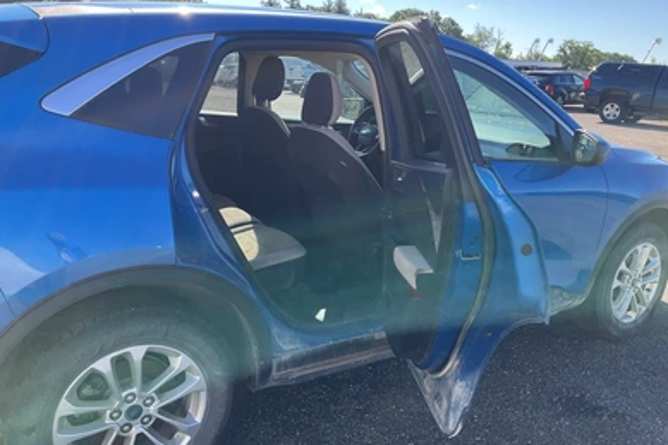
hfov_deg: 60.3
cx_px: 333
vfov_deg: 42.3
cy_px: 203
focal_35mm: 31
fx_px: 575
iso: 25
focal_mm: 3
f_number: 1.8
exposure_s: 1/406
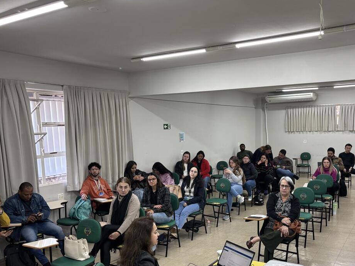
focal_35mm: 34
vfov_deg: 41.4
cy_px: 172
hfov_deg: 53.8
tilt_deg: -8.0
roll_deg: +1.5
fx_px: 349
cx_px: 204
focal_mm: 5.96
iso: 100
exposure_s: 1/60
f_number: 1.6
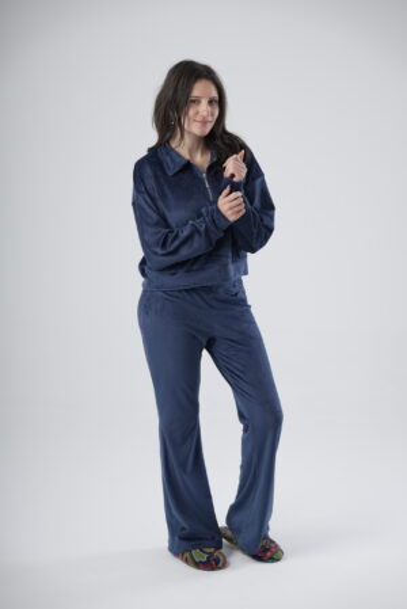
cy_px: 304
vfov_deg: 23.9
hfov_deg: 16.1
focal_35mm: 85
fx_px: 1439
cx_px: 204
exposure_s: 1/160
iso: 100
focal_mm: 85
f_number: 4.5
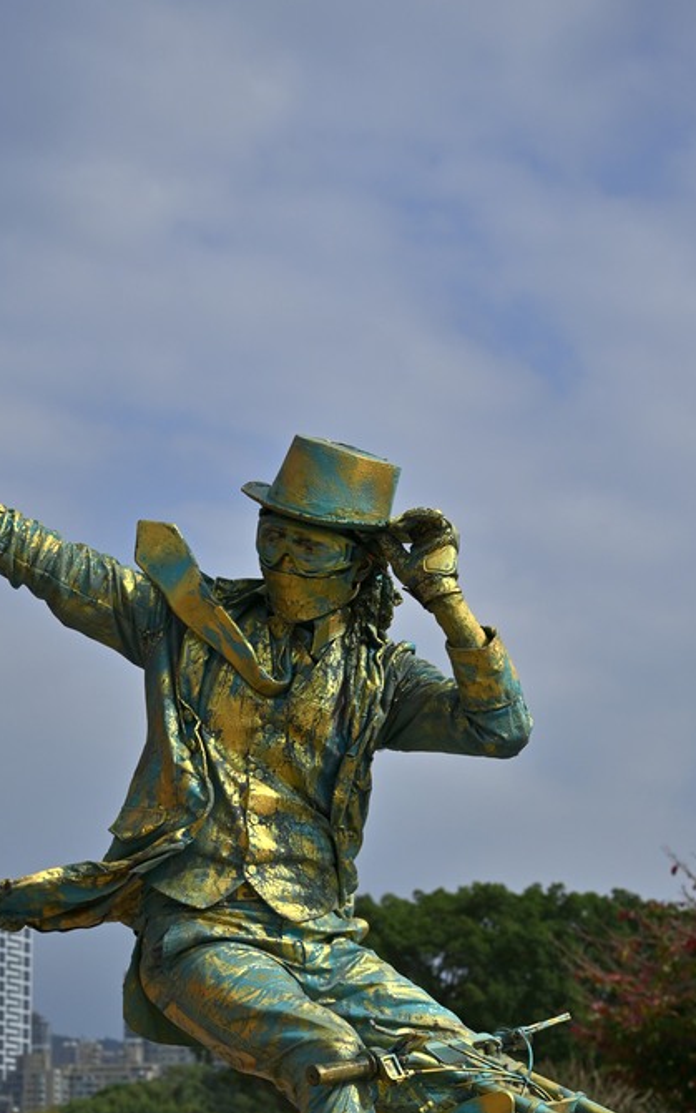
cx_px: 292
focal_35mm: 89
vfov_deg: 22.9
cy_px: 940
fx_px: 2700
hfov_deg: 14.7
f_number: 5.6
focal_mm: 50
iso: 100
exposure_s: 1/2000
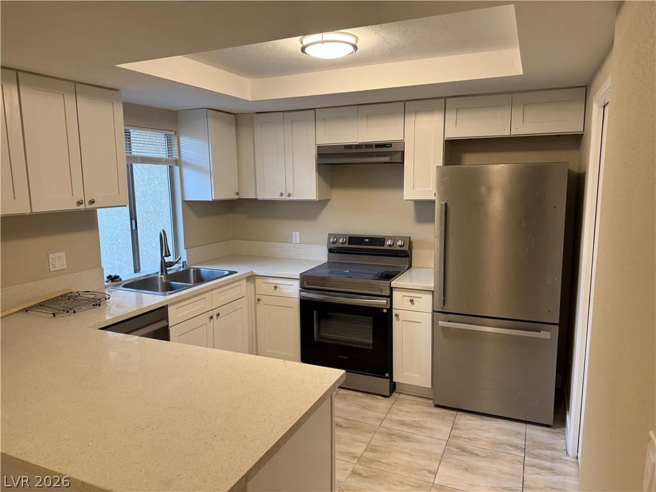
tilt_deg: -7.7
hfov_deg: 71.6
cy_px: 246
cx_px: 328
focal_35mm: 24
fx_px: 455
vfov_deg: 56.8
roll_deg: +0.4
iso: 200
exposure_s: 1/120
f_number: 1.78
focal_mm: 6.76
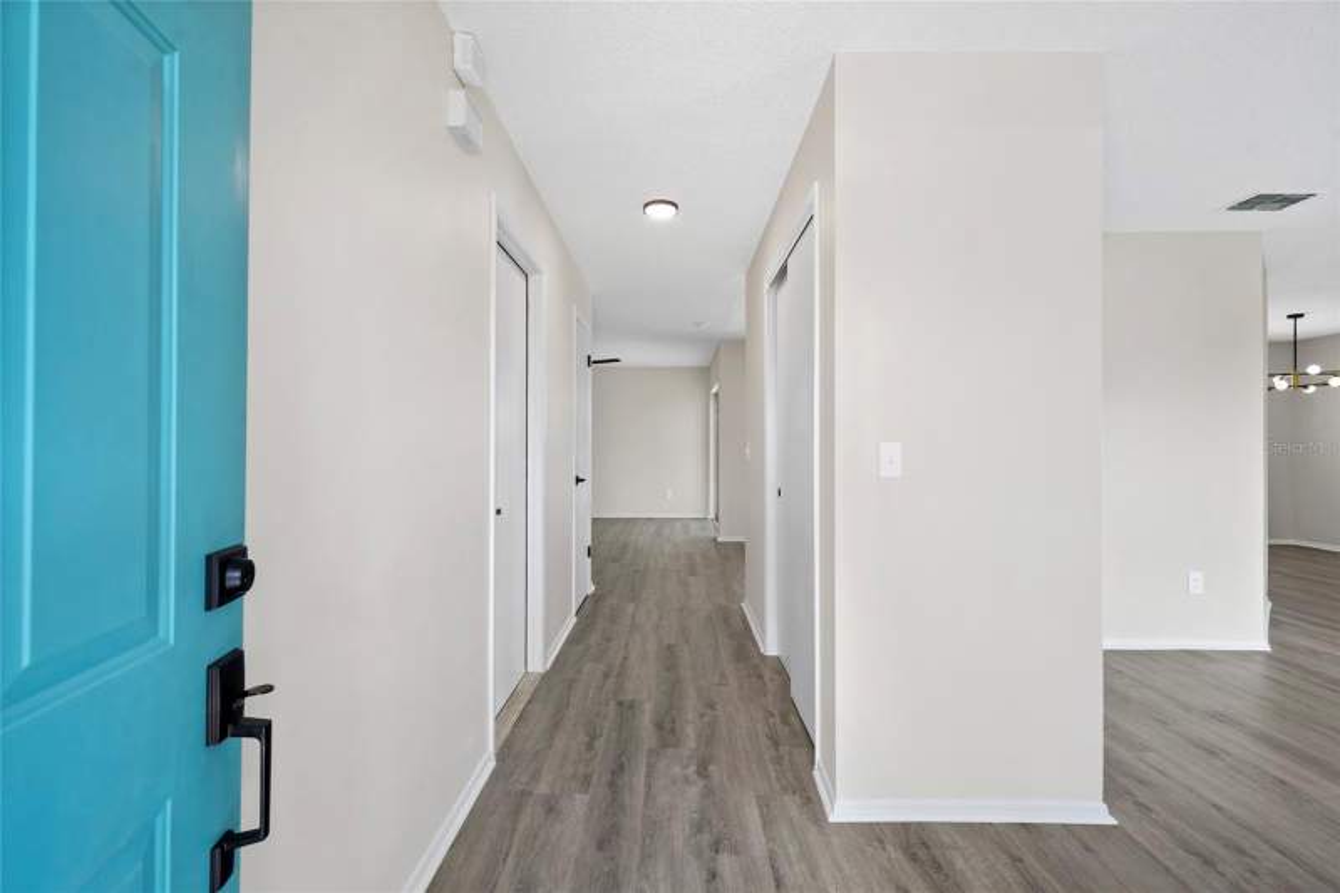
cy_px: 446
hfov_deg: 100.4
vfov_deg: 77.3
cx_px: 670
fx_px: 558
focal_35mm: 15
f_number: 11
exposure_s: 1/6
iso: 400
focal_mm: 10
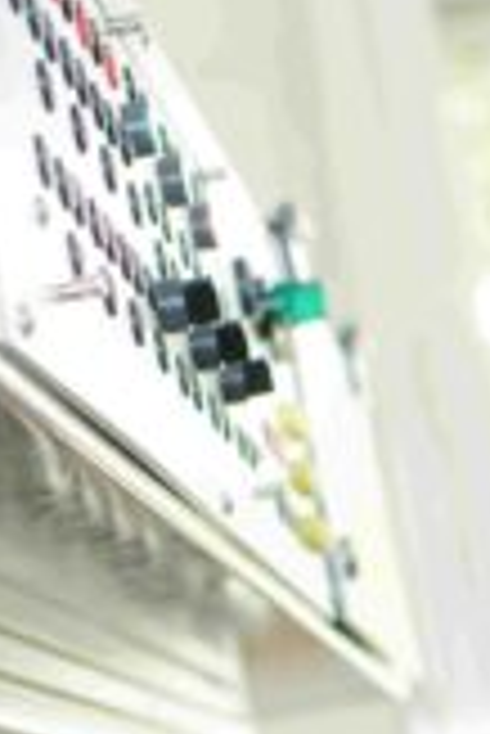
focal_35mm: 149
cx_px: 937
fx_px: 3035
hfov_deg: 8.8
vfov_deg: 13.4
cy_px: 887
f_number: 3.2
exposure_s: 1/100
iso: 400
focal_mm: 35
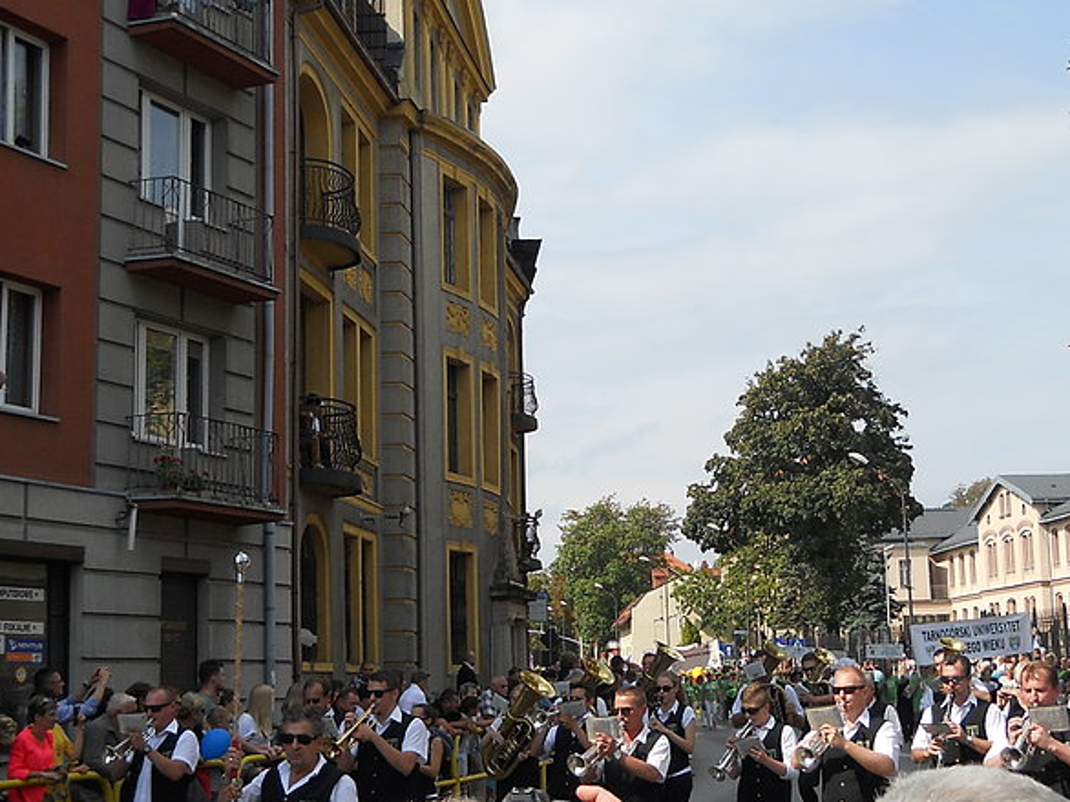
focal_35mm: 63
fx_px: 1947
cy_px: 443
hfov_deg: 30.7
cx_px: 551
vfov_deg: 23.3
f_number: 5.5
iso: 80
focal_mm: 6.72
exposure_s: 1/320
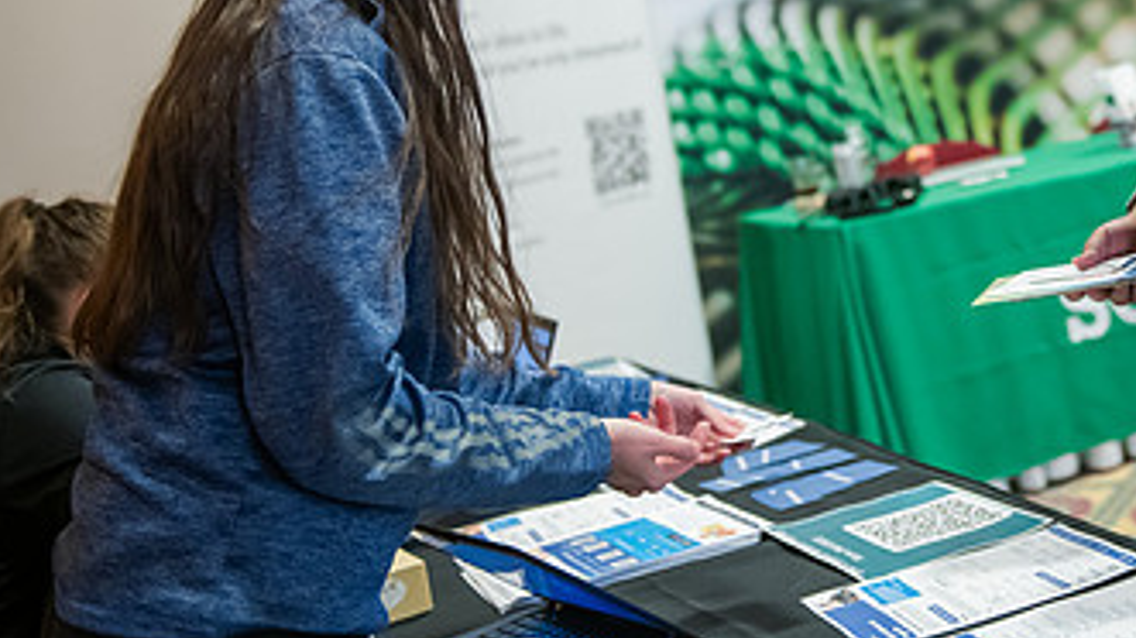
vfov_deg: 15.4
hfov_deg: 26.8
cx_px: 982
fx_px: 2319
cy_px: 29
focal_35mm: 77
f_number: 2.8
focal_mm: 42
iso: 2500
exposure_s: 1/200
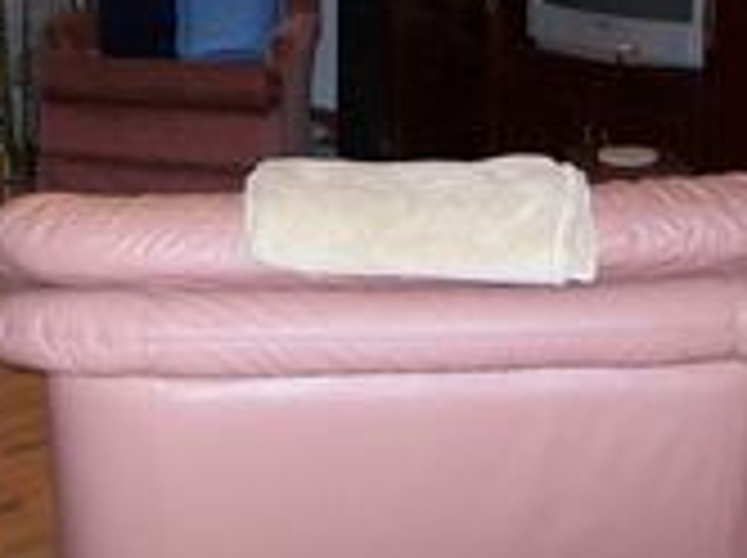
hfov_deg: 24.2
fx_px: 1724
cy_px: -14
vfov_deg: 17.9
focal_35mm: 80
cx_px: 184
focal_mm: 6
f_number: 2.7
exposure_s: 1/60
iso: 160
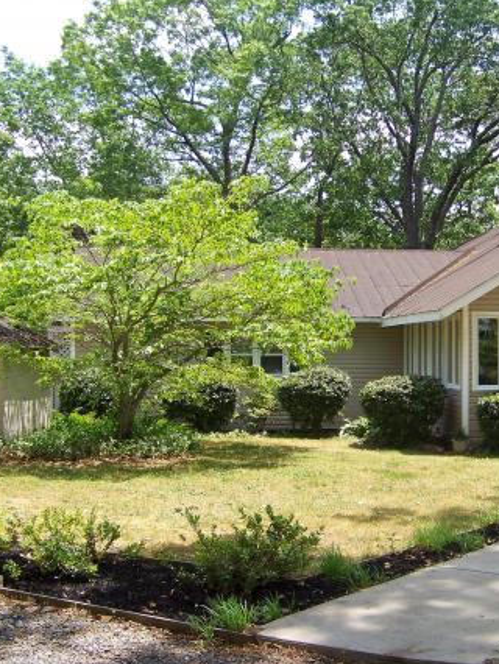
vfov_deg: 38.9
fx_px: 941
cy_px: 332
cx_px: 410
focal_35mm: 49
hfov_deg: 28.9
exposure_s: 1/320
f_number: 2.8
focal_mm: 5.85
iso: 67
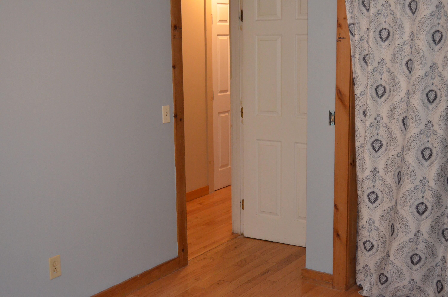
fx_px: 596
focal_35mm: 48
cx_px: 224
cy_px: 148
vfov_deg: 28.0
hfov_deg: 41.2
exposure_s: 1/60
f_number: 4.8
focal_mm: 32
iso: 3200
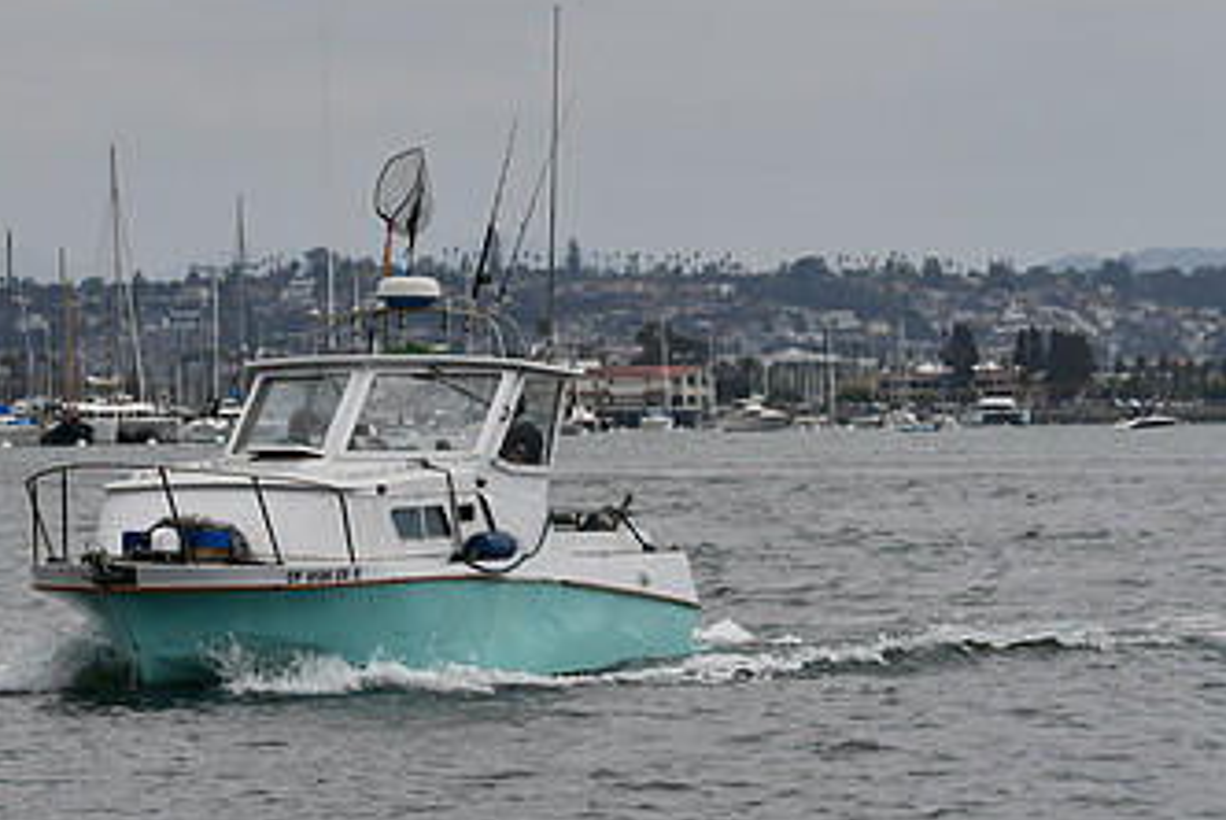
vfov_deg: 4.8
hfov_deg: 7.1
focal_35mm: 288
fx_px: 9816
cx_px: 414
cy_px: 401
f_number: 9
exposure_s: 1/640
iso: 100
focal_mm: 110
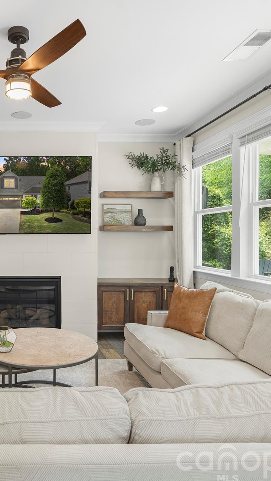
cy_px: 240
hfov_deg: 40.7
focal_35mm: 26
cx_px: 22
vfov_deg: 71.9
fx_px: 332
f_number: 7.1
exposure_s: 1/5
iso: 800
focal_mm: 16
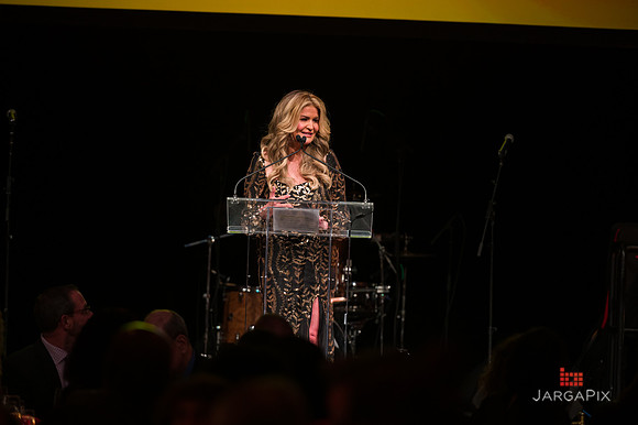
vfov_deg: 6.9
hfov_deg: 10.3
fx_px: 3542
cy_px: 212
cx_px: 319
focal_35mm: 200
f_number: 4
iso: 2000
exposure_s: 1/200
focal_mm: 200
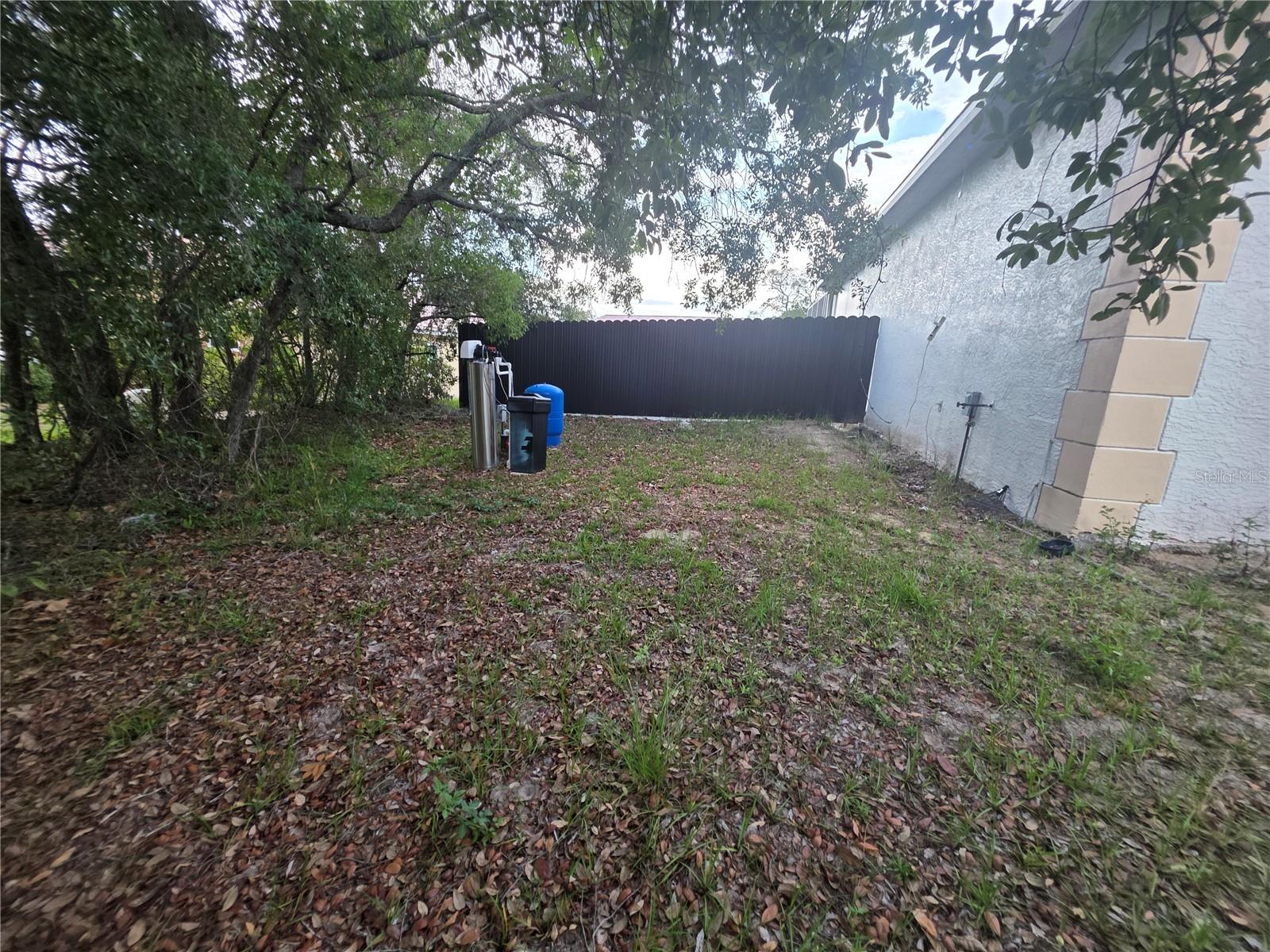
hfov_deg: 106.2
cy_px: 476
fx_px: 477
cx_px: 635
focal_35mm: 13
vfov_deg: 89.9
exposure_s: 1/120
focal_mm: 2.2
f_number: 1.9
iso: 25
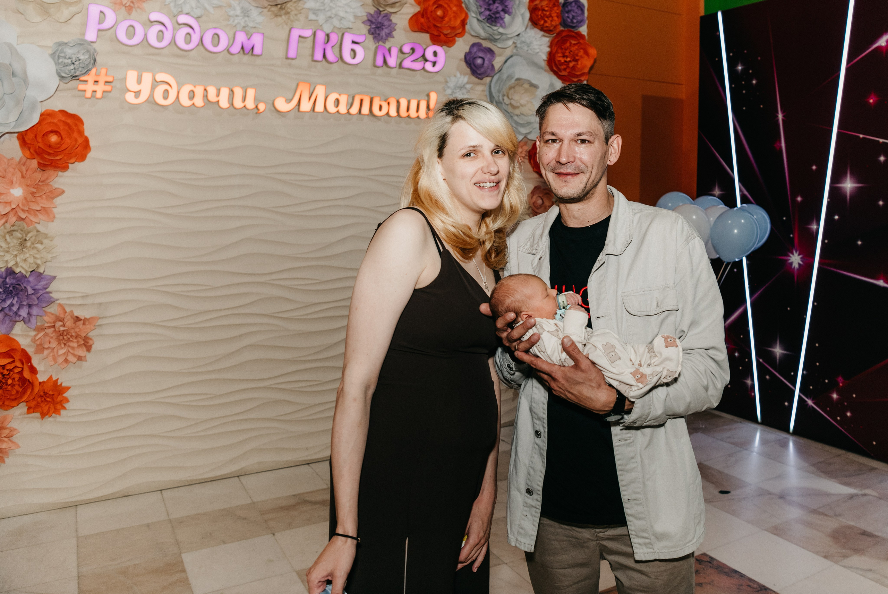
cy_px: 242
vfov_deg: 45.5
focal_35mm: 29
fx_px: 705
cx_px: 528
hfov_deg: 63.9
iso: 250
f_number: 4
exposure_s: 1/160
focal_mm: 24
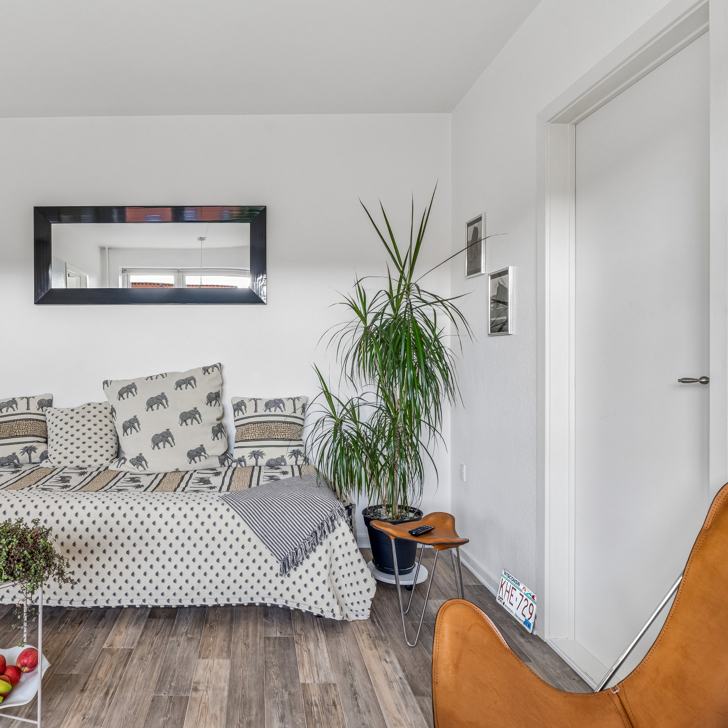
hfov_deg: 68.3
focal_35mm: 22
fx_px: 523
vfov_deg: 69.6
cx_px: 262
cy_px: 361
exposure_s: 1/15
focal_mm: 17
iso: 200
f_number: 10
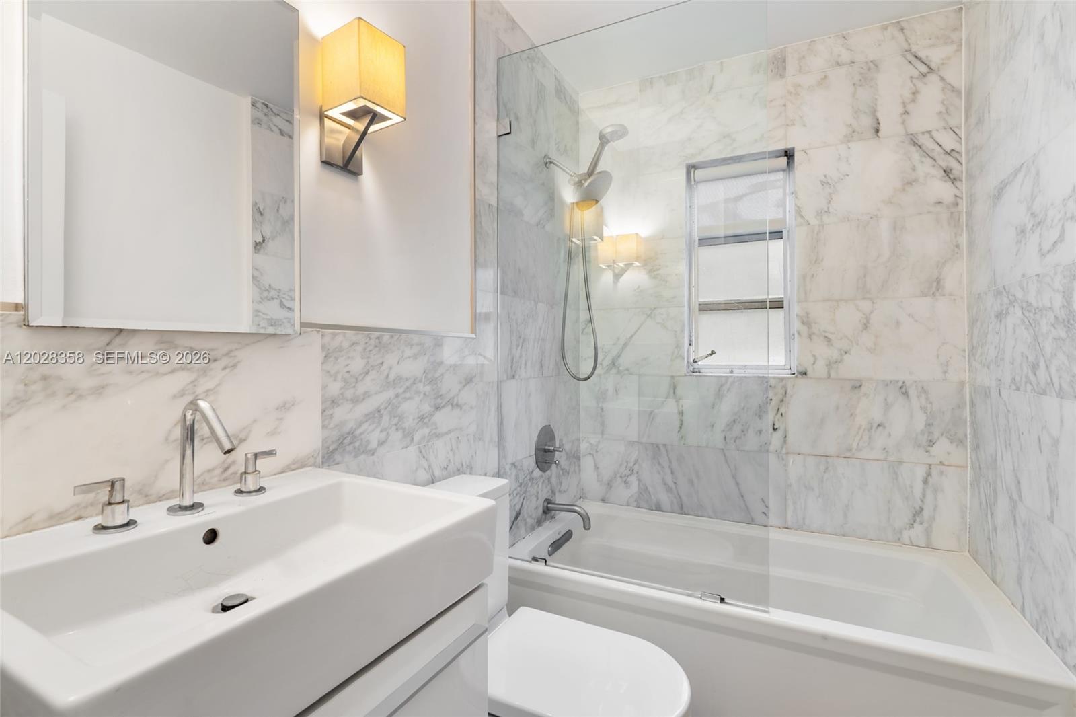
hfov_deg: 93.3
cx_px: 538
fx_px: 508
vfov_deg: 70.4
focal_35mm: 17
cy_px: 358
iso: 250
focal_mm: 17
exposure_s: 1/2.5
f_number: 9
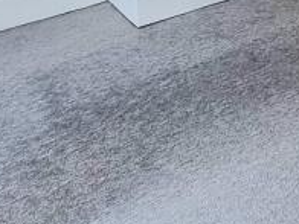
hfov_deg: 24.0
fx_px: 587
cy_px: -181
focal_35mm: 68
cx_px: 418
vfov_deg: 17.5
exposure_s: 1/50
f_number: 2.2
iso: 200
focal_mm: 2.2
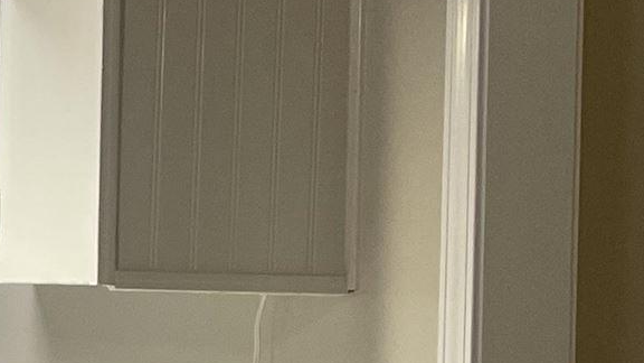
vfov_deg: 8.0
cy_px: 325
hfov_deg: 12.4
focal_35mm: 151
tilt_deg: -1.5
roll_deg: -1.0
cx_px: -672
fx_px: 2579
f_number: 1.6
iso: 80
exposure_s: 1/60
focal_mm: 4.2
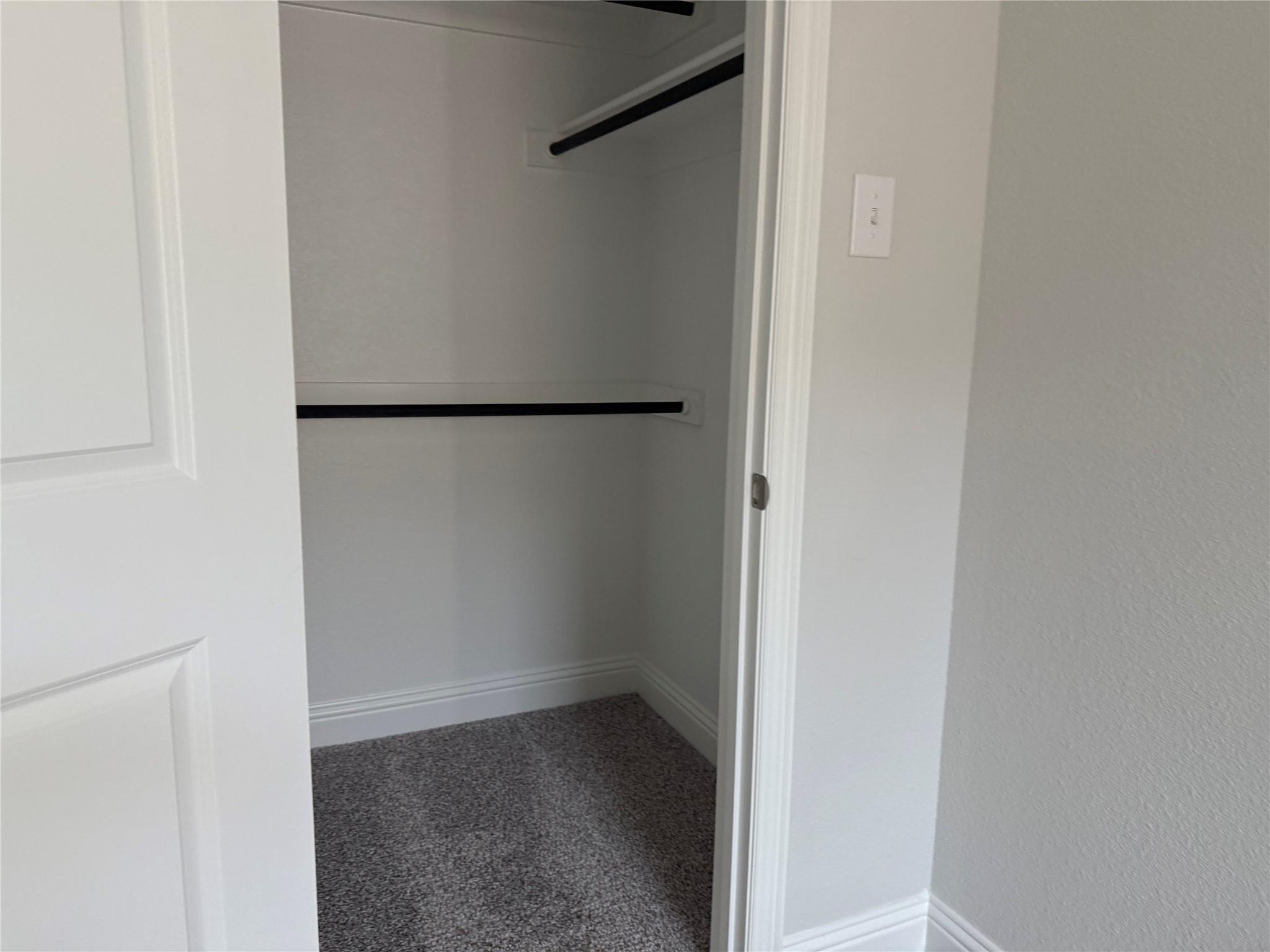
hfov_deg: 71.6
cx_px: 635
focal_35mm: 24
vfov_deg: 56.8
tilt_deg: -14.0
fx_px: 881
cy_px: 476
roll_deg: -3.1
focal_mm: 6.76
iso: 160
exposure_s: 1/243
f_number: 1.78
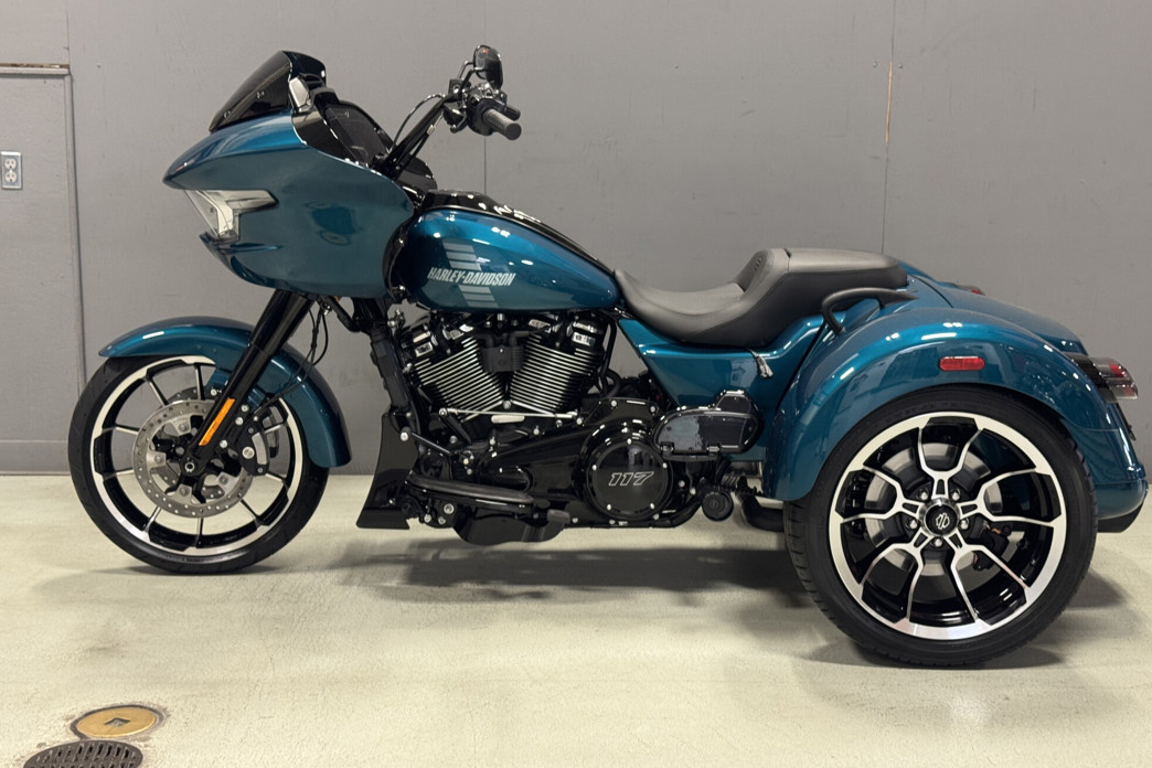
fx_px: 1632
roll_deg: -1.3
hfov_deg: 38.9
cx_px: 588
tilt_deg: -9.8
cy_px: 330
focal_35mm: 51
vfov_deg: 26.5
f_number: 1.78
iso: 200
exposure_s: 1/40
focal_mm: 6.76
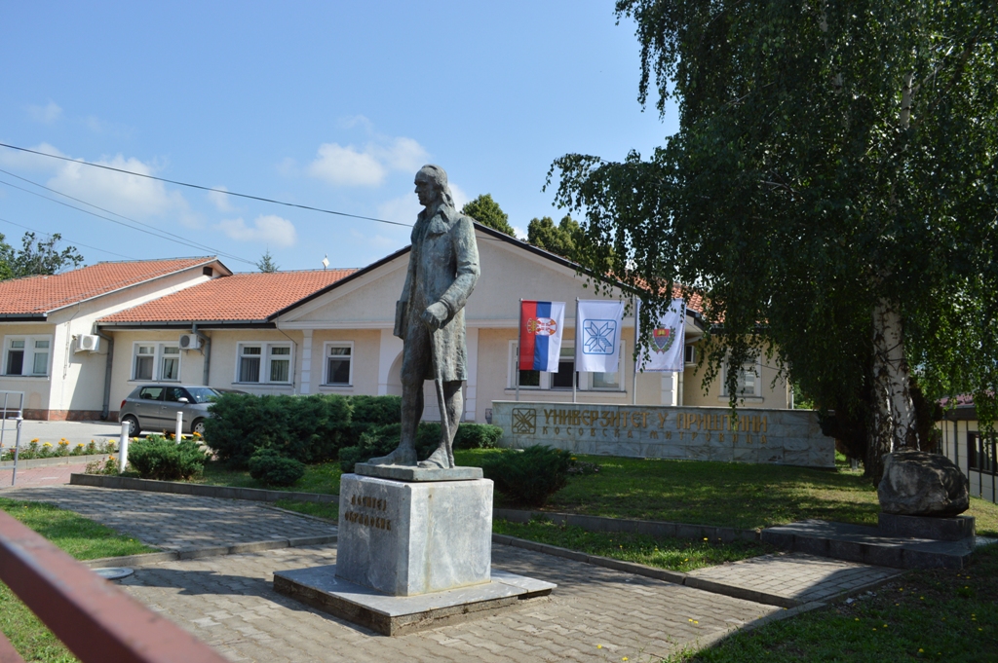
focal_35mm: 27
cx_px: 499
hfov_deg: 67.4
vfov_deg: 47.9
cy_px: 332
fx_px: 748
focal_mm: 18
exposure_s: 1/800
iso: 200
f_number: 5.6
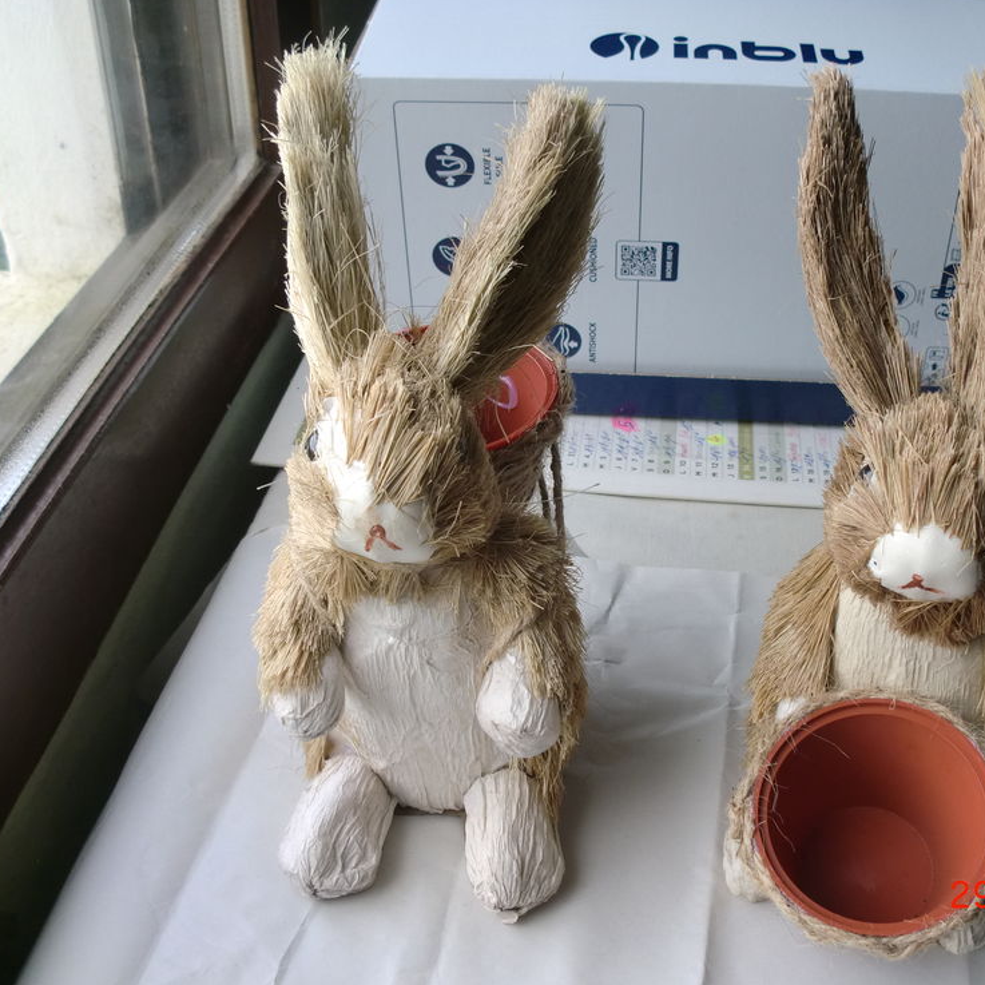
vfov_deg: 40.0
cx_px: 593
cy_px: 495
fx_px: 1352
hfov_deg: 39.8
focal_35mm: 42
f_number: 3.1
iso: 80
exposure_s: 1/60
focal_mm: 6.3
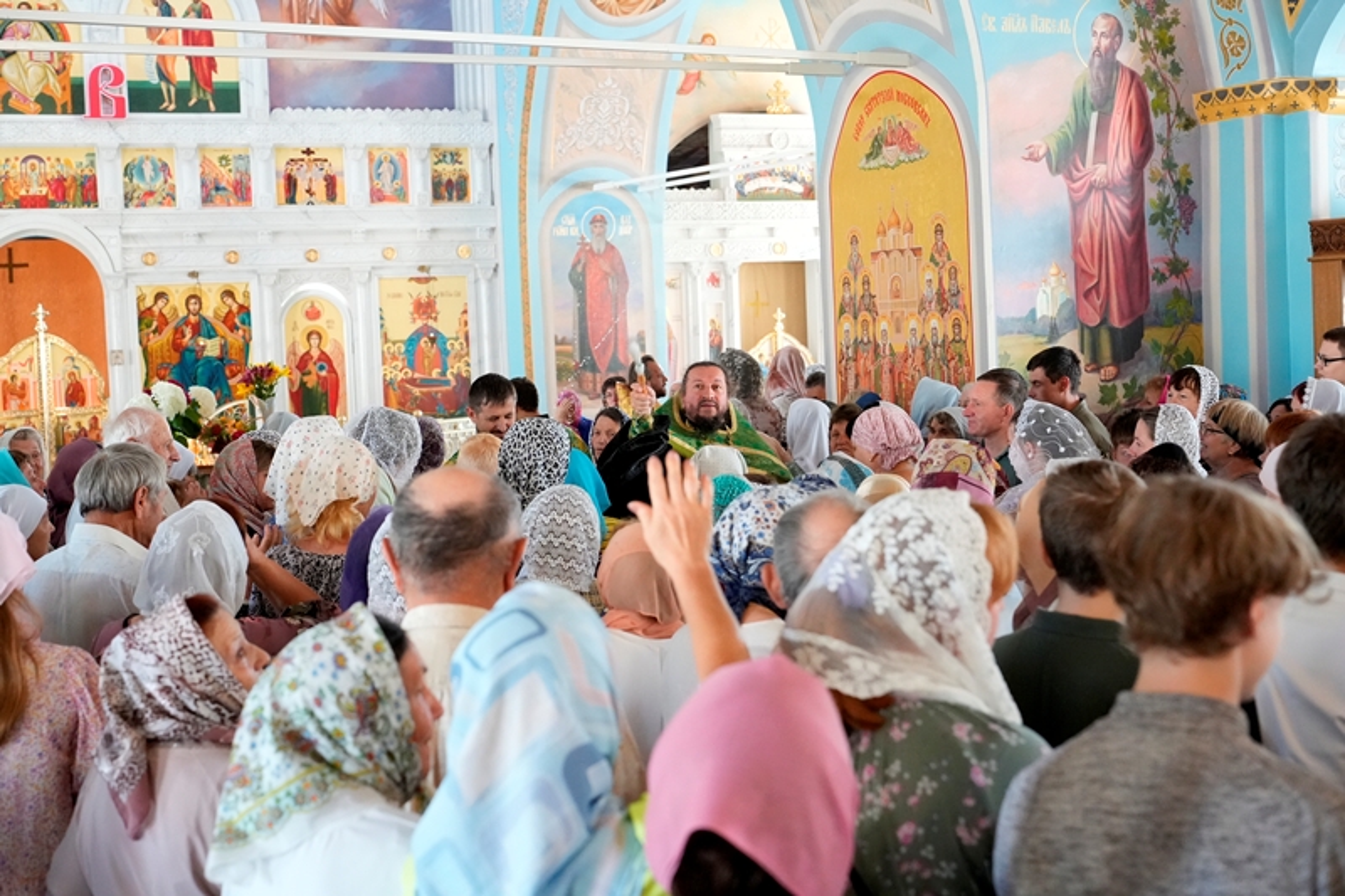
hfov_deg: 40.4
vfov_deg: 27.5
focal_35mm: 49
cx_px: 672
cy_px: 448
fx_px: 1830
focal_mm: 49
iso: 6400
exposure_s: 1/200
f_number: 4.5
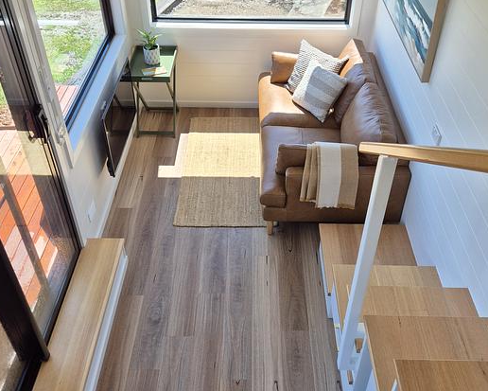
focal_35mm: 27
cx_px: 254
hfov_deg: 64.0
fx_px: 390
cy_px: 174
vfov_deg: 53.1
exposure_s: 1/324
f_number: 1.8
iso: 25
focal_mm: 5.4
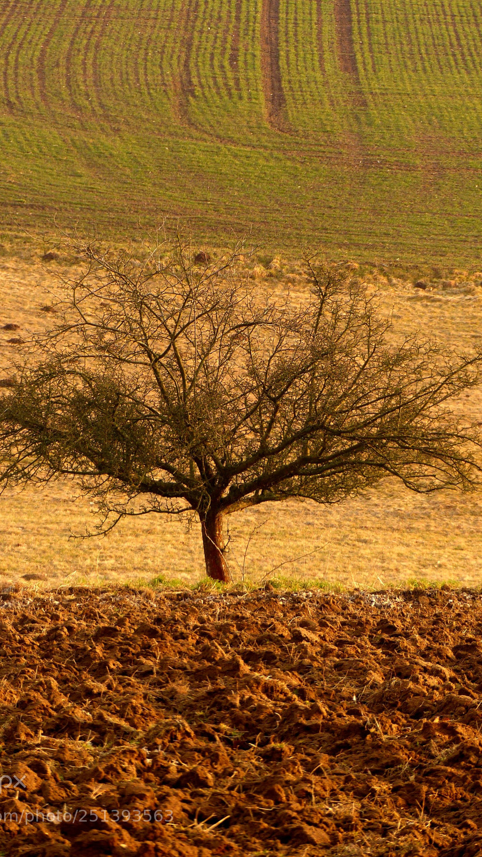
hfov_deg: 5.7
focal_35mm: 213
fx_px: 4839
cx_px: 215
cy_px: 428
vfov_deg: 10.1
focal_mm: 35.1
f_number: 2.8
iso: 100
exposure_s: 1/100
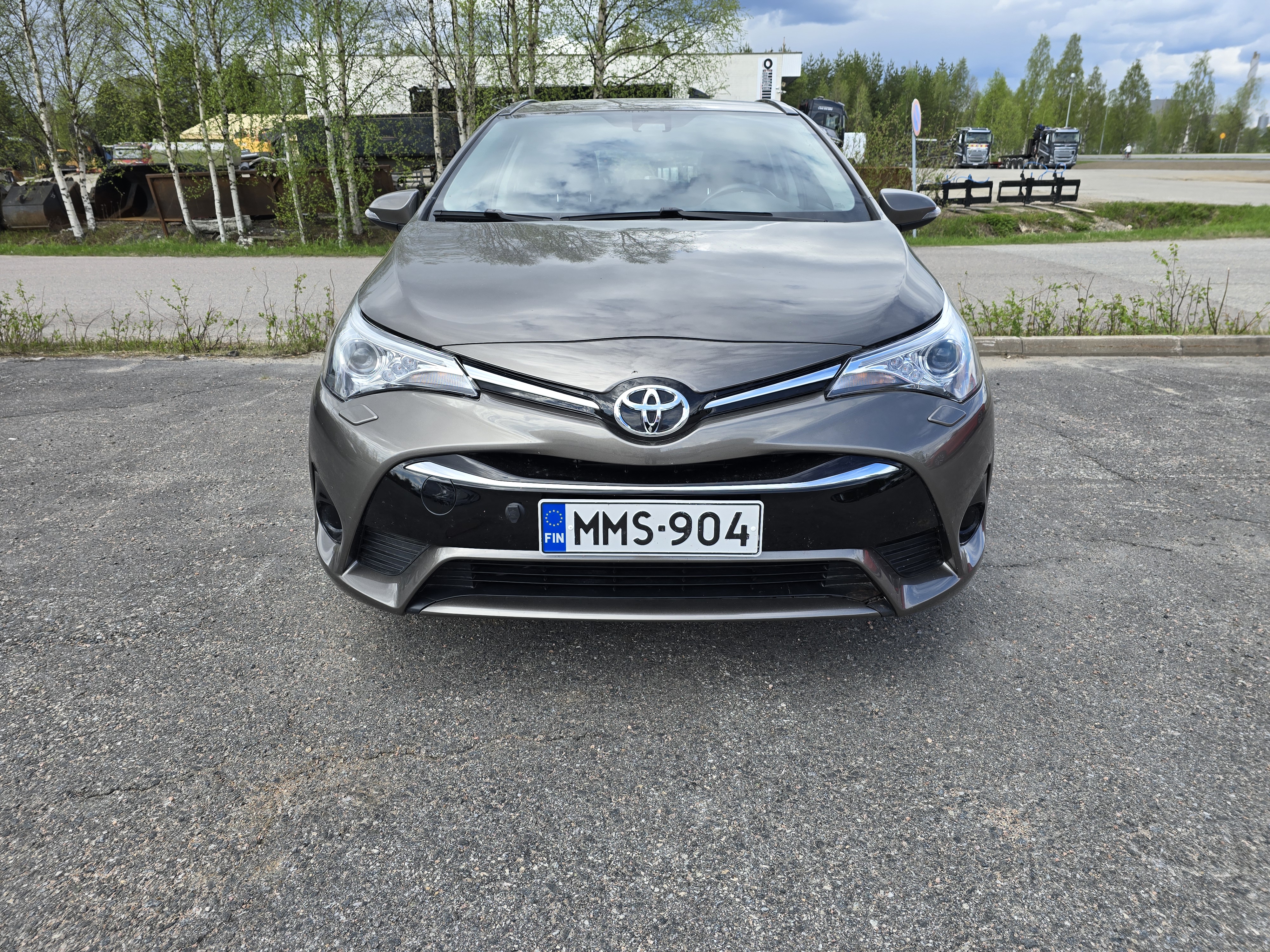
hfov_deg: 73.9
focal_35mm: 23
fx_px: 844
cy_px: 476
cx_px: 635
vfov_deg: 58.9
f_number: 1.7
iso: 12
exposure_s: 1/303
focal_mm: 6.3
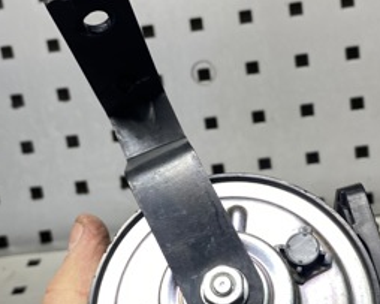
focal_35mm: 64
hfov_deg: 29.5
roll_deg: +9.3
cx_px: 221
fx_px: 720
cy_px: 216
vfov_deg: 23.7
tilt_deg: -26.3
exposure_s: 1/100
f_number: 1.8
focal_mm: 4.25
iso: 32
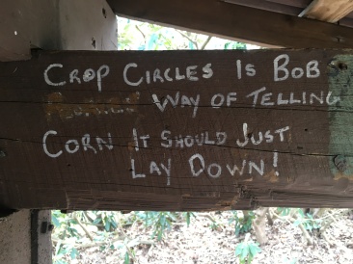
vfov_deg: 48.2
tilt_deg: -0.8
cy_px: 132
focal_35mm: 29
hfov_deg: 61.7
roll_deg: +0.4
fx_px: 296
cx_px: 176
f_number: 2.2
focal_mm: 4.15
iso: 64
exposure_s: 1/30
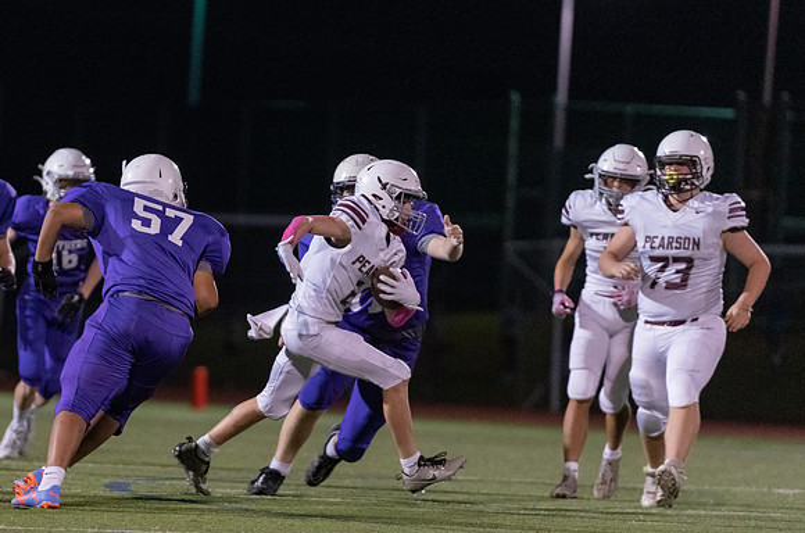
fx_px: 7618
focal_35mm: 341
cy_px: 293
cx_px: 165
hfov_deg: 6.0
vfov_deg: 4.0
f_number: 2.8
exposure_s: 1/1250
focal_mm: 200
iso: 5000
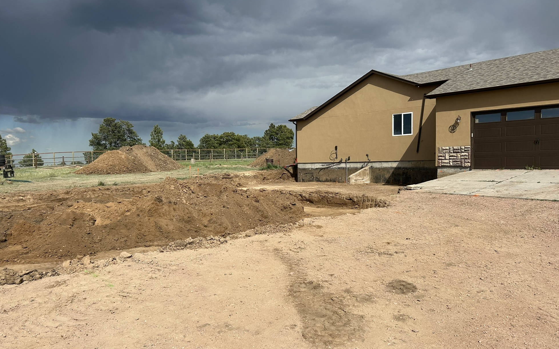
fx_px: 442
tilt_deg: -4.8
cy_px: 187
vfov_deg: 43.1
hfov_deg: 64.6
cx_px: 270
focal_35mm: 29
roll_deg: +0.9
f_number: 1.5
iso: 50
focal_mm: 5.7
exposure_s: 1/5882
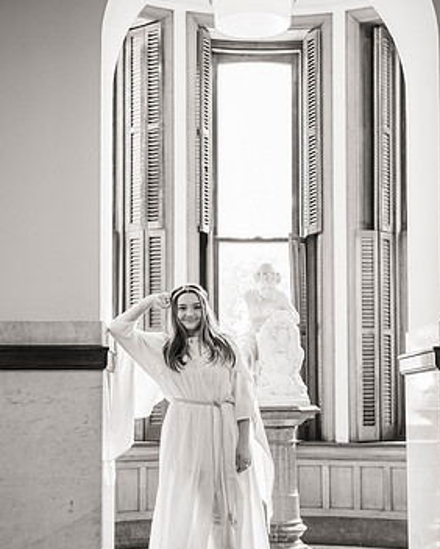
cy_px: 324
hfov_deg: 21.3
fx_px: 1171
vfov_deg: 26.4
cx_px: 209
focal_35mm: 72
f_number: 3.5
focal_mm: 60
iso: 1600
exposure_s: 1/40
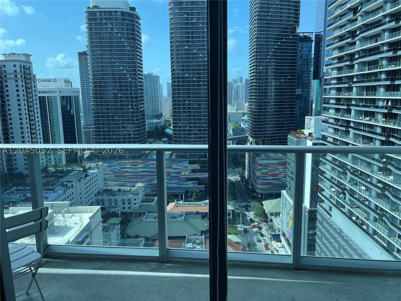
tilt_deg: -9.3
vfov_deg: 53.1
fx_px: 301
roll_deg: +2.1
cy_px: 150
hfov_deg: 67.3
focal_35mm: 26
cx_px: 200
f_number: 1.6
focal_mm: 4.2
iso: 32
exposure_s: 1/882
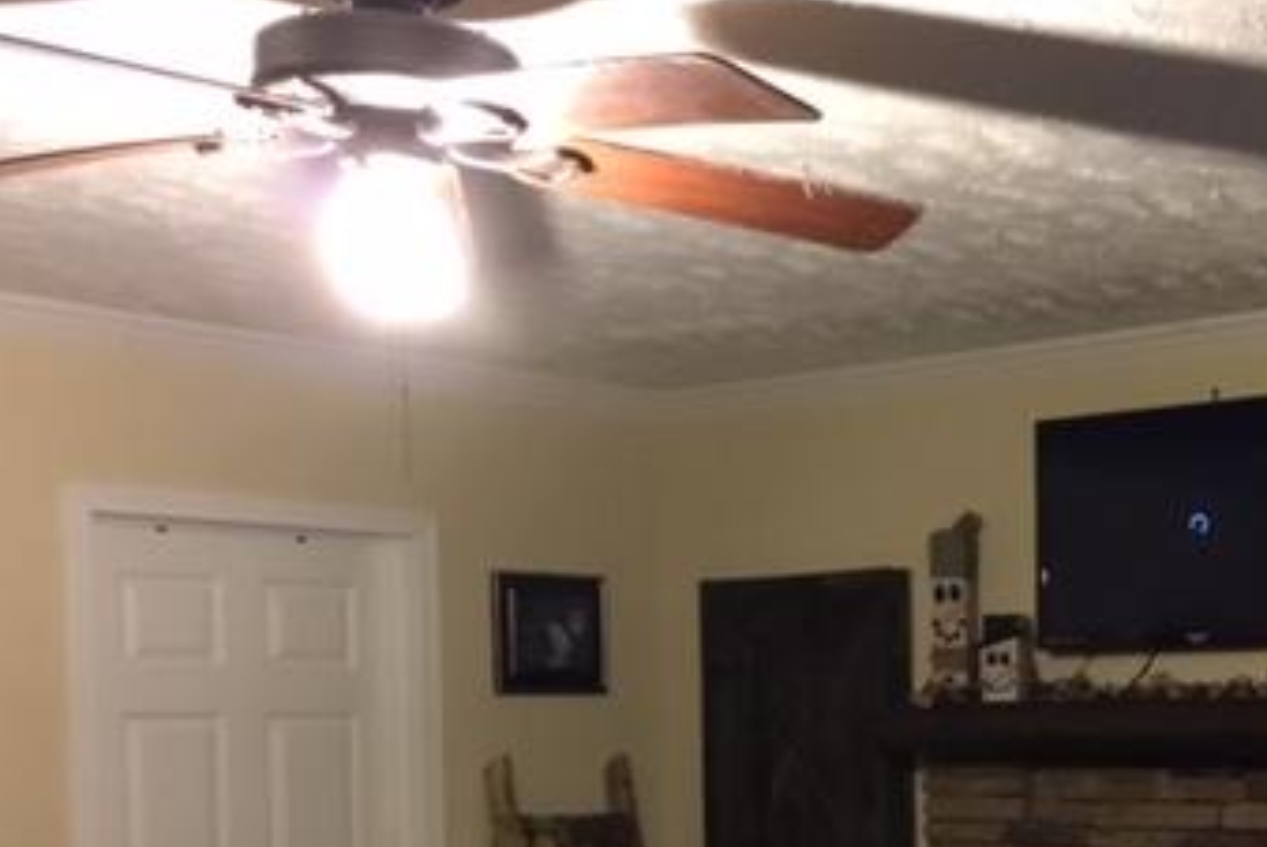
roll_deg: -0.4
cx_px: 1072
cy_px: 798
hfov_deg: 31.7
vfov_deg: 21.7
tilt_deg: -1.4
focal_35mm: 61
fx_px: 2149
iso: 400
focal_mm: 3.3
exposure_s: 1/15
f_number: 2.4
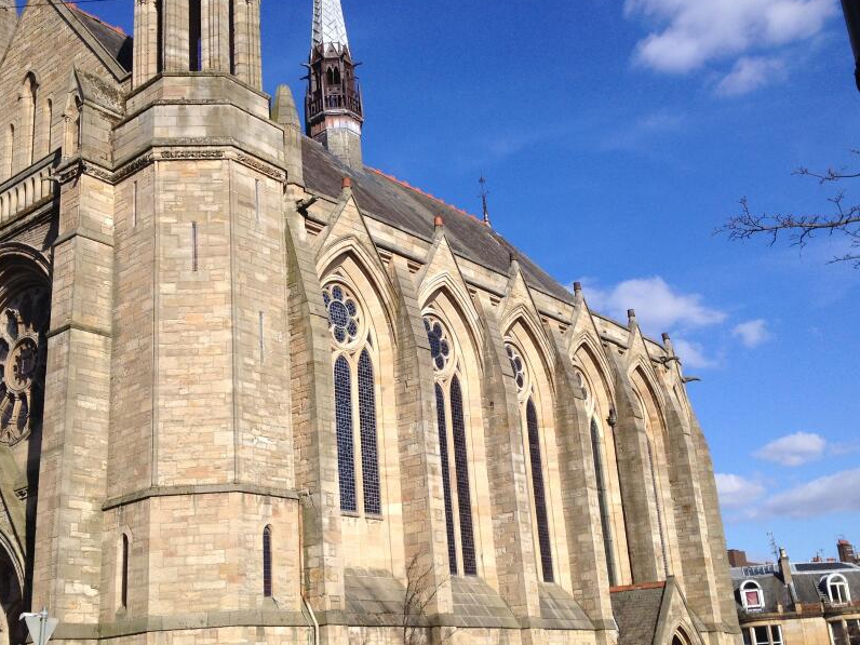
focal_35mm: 45
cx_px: 376
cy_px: 333
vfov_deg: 32.2
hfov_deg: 42.0
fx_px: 1118
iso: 50
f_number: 2.4
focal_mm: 4.28
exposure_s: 1/1905
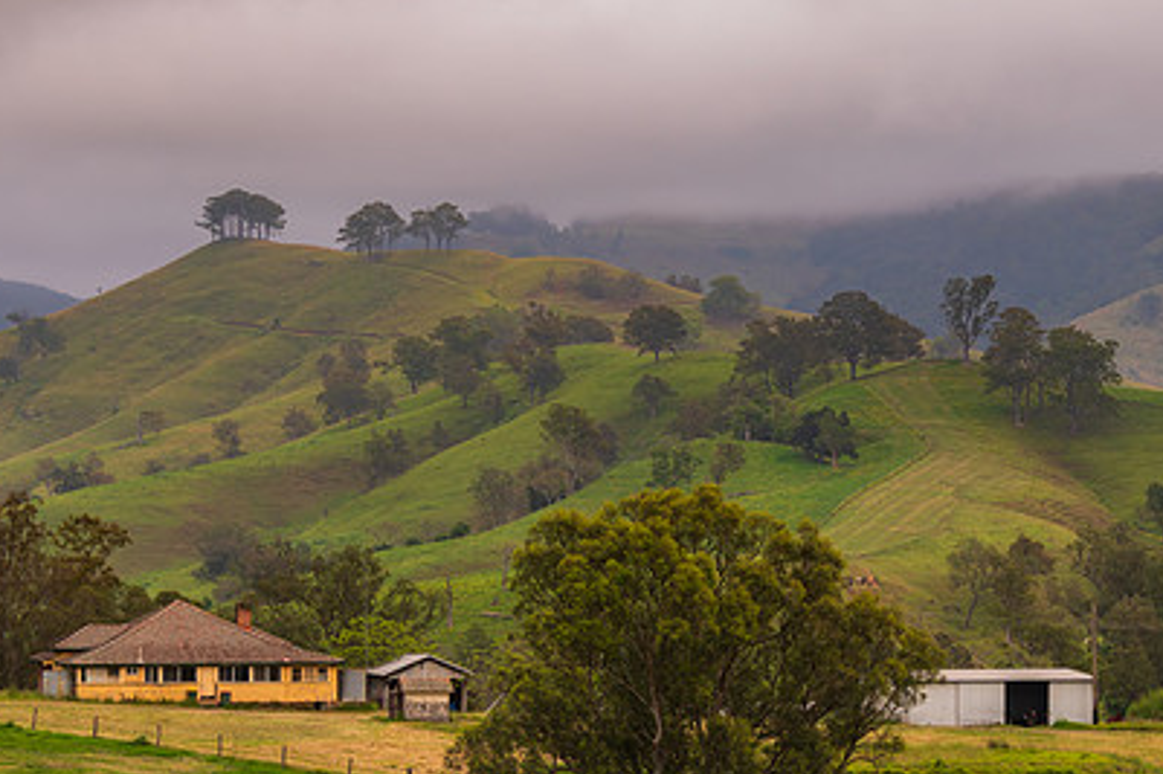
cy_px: 482
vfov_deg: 11.2
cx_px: 823
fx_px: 3939
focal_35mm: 122
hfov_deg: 16.7
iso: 31
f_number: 11
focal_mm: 50
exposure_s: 1/13
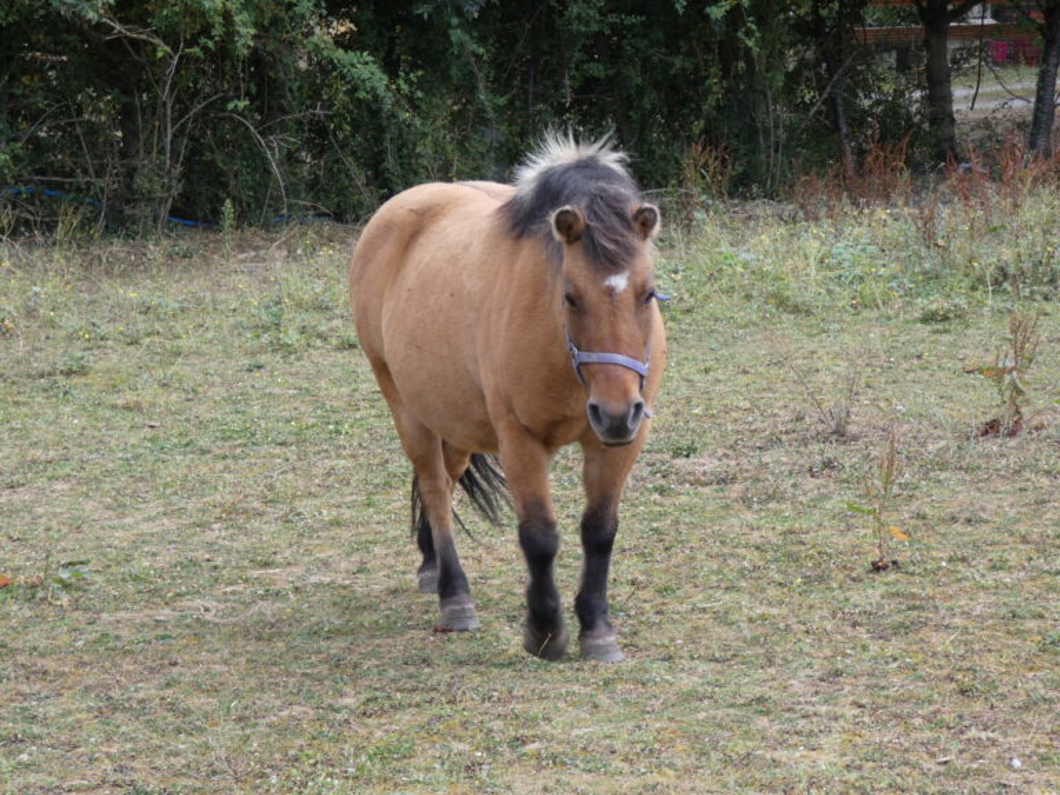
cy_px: 398
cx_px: 530
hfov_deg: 17.6
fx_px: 3430
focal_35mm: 112
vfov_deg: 13.2
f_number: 5
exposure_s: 1/100
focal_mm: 20.1
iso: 80
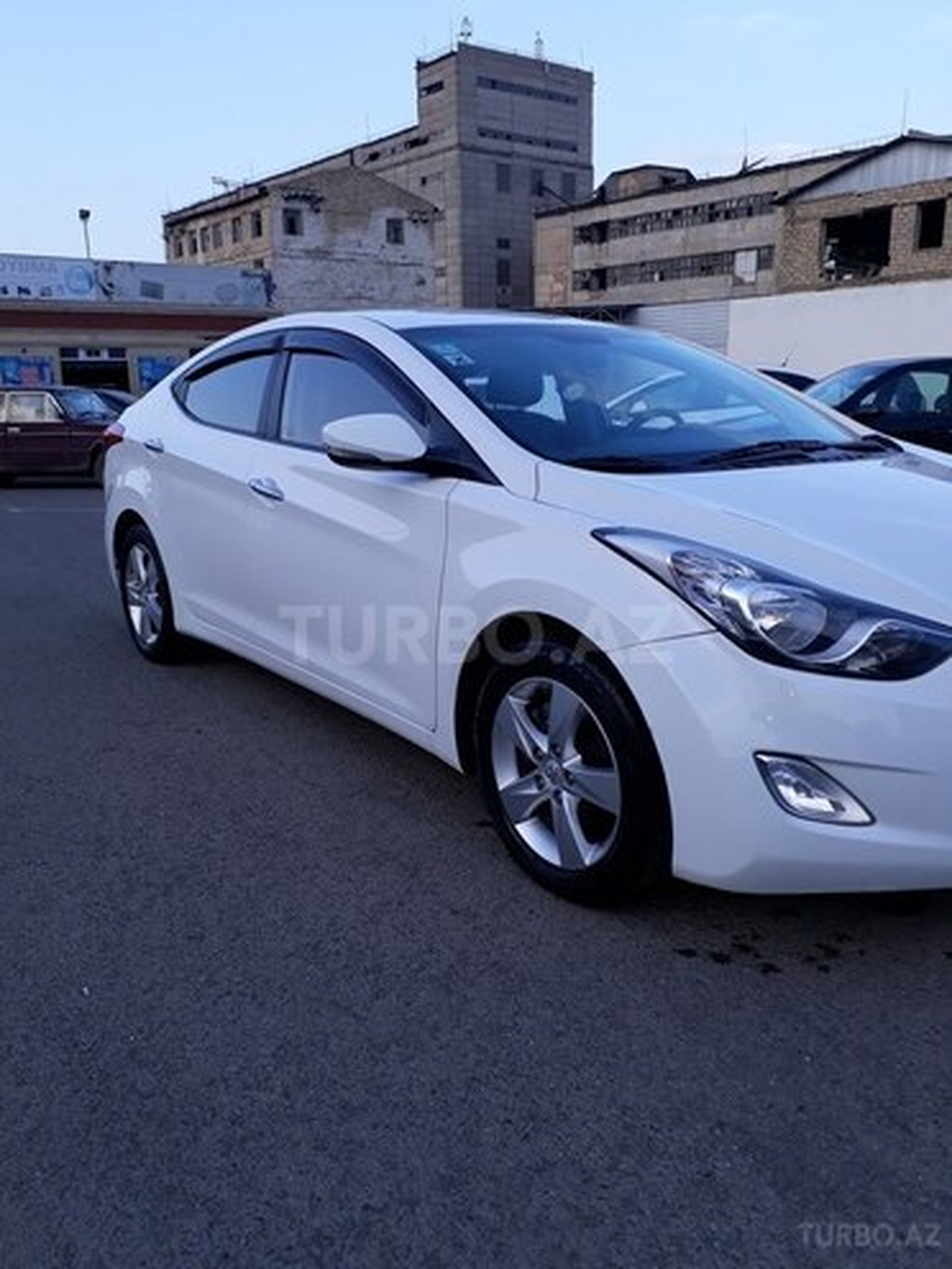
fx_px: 990
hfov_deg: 51.4
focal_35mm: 27
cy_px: 634
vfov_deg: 65.3
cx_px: 476
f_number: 1.9
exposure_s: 1/545
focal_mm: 3.6
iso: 40
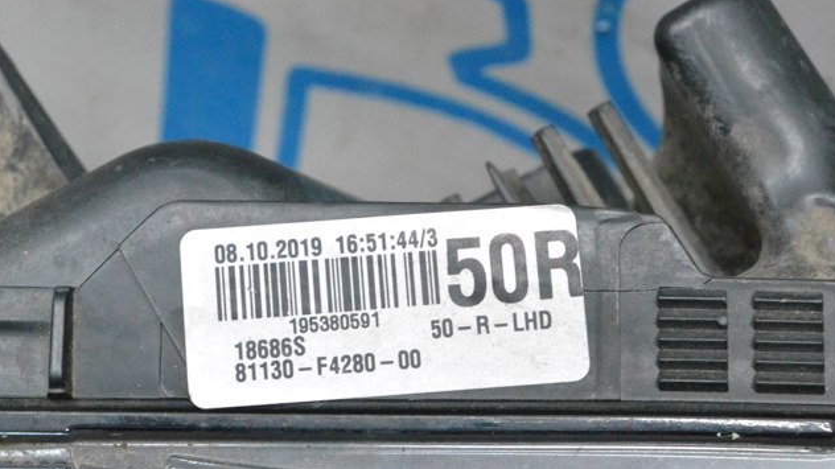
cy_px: 279
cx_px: 420
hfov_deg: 24.3
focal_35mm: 88
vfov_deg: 13.8
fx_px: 1937
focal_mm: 55
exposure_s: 1/100
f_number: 13
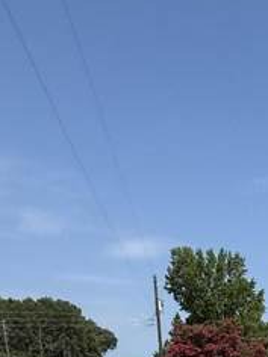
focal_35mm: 57
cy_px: 519
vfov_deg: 26.0
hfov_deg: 21.6
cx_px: 398
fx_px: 588
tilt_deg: -12.5
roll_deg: +0.0
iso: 50
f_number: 2.2
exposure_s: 1/2506
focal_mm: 2.22
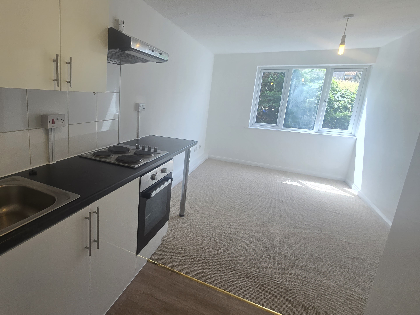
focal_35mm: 18
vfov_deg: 71.5
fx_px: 218
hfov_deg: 84.3
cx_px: 135
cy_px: 147
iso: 50
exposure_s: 1/157
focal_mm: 2.2
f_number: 2.2
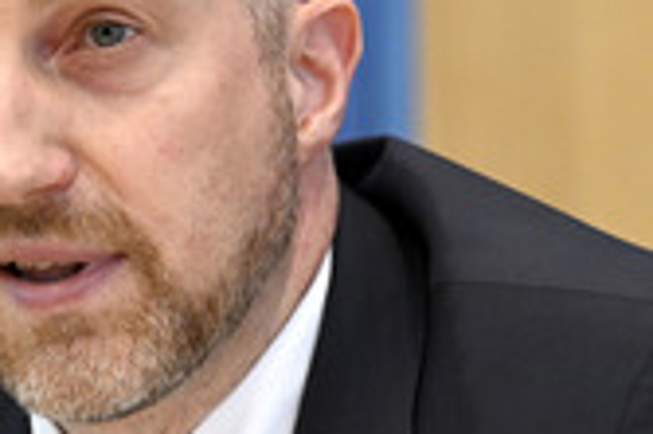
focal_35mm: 365
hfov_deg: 5.6
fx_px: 6614
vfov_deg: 3.8
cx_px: 158
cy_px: 199
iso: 3200
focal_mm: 135
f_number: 5
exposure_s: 1/800
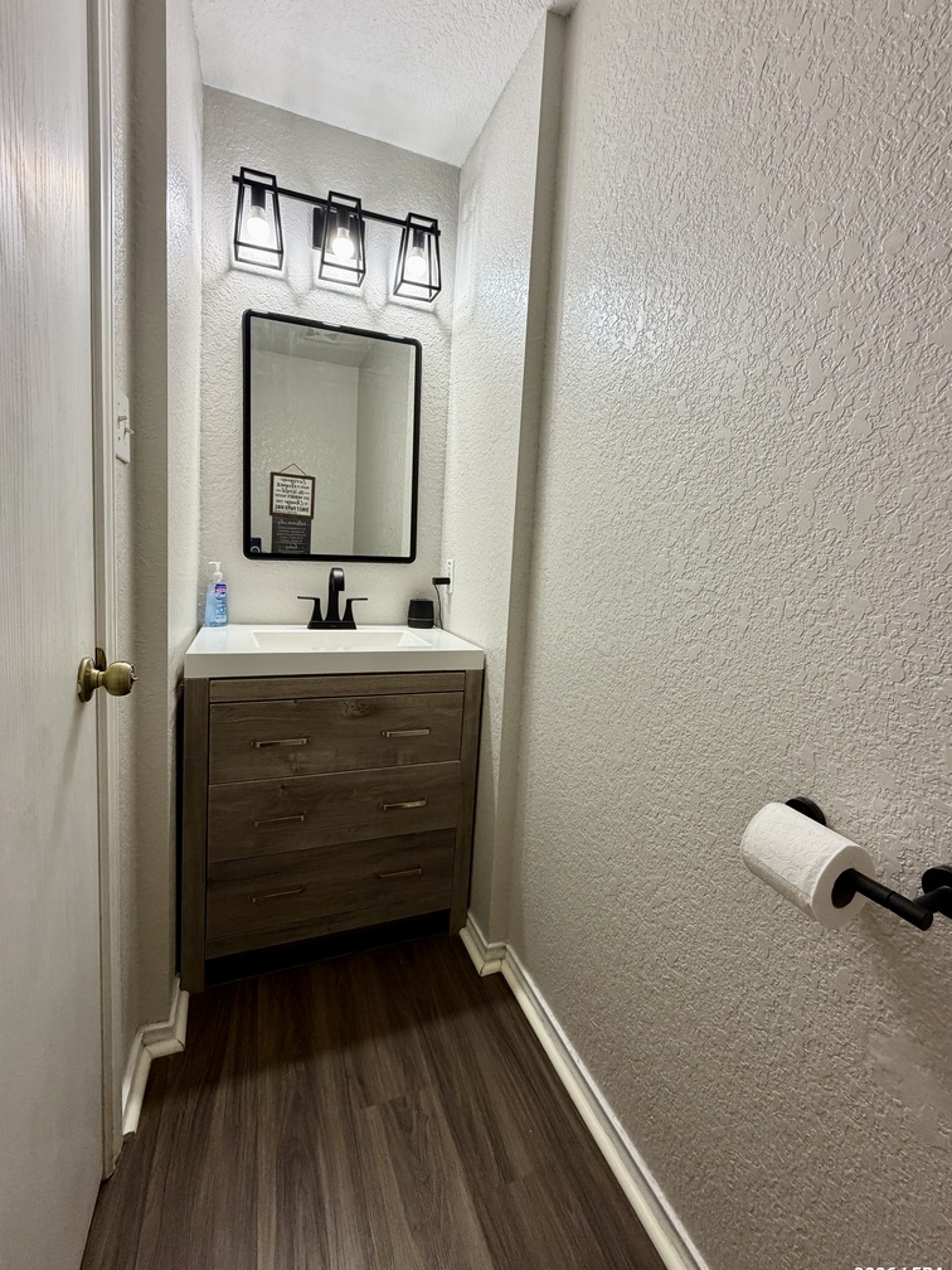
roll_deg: -2.8
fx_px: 550
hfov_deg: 81.7
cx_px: 477
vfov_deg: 98.1
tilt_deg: -5.1
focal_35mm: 15
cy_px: 604
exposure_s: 1/120
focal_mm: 2.22
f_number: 2.2
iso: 250
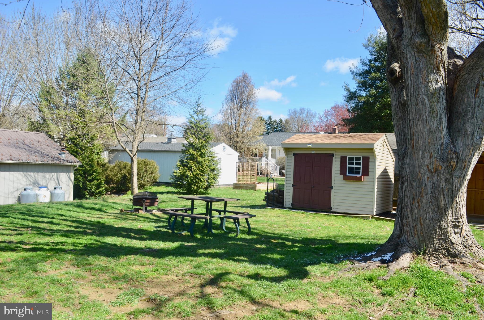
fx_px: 402
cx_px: 242
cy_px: 160
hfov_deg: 62.0
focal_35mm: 30
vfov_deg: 43.4
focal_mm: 20
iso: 125
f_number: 8
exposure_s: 1/250
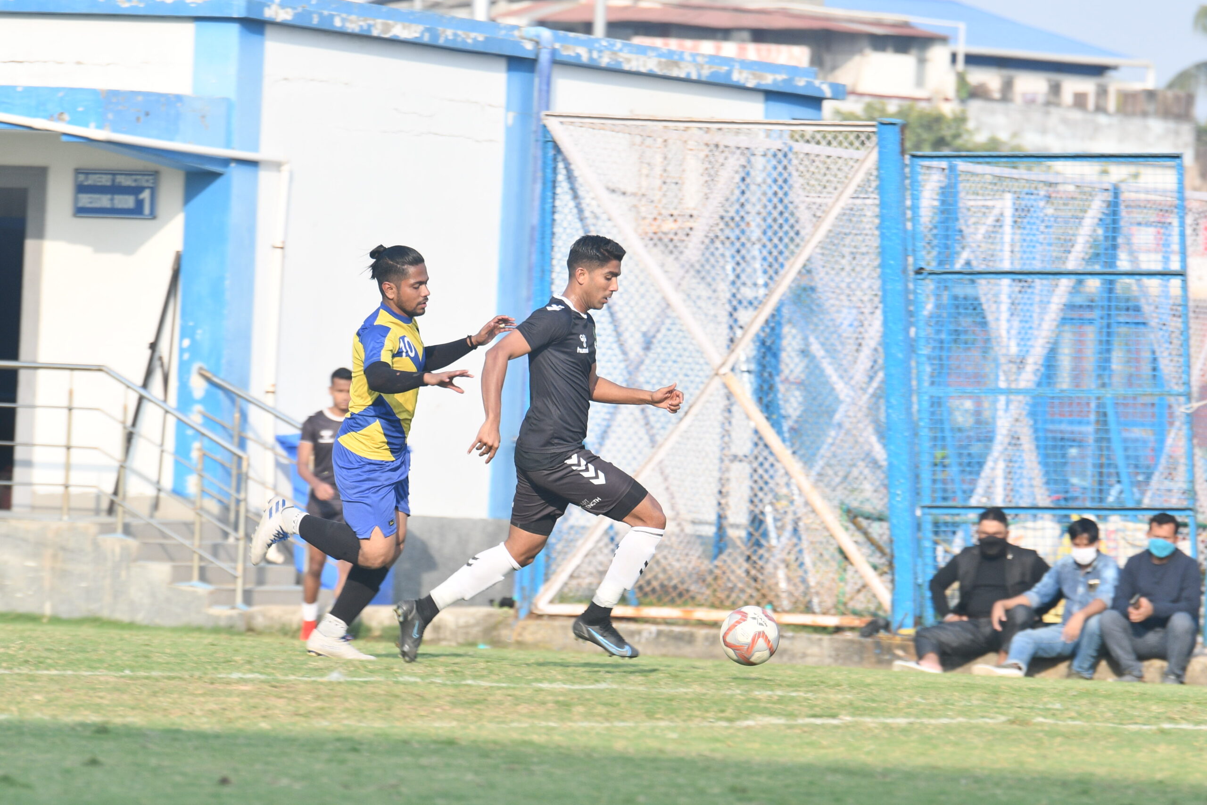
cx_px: 604
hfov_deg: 5.2
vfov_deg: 3.4
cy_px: 402
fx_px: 13411
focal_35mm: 400
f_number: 5
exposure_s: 1/500
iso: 200
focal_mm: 200
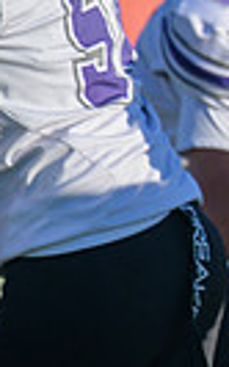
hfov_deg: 1.0
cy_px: 134
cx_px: 764
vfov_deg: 1.6
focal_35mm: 1334
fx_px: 13335
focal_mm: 300
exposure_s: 1/6400
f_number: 2.8
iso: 400
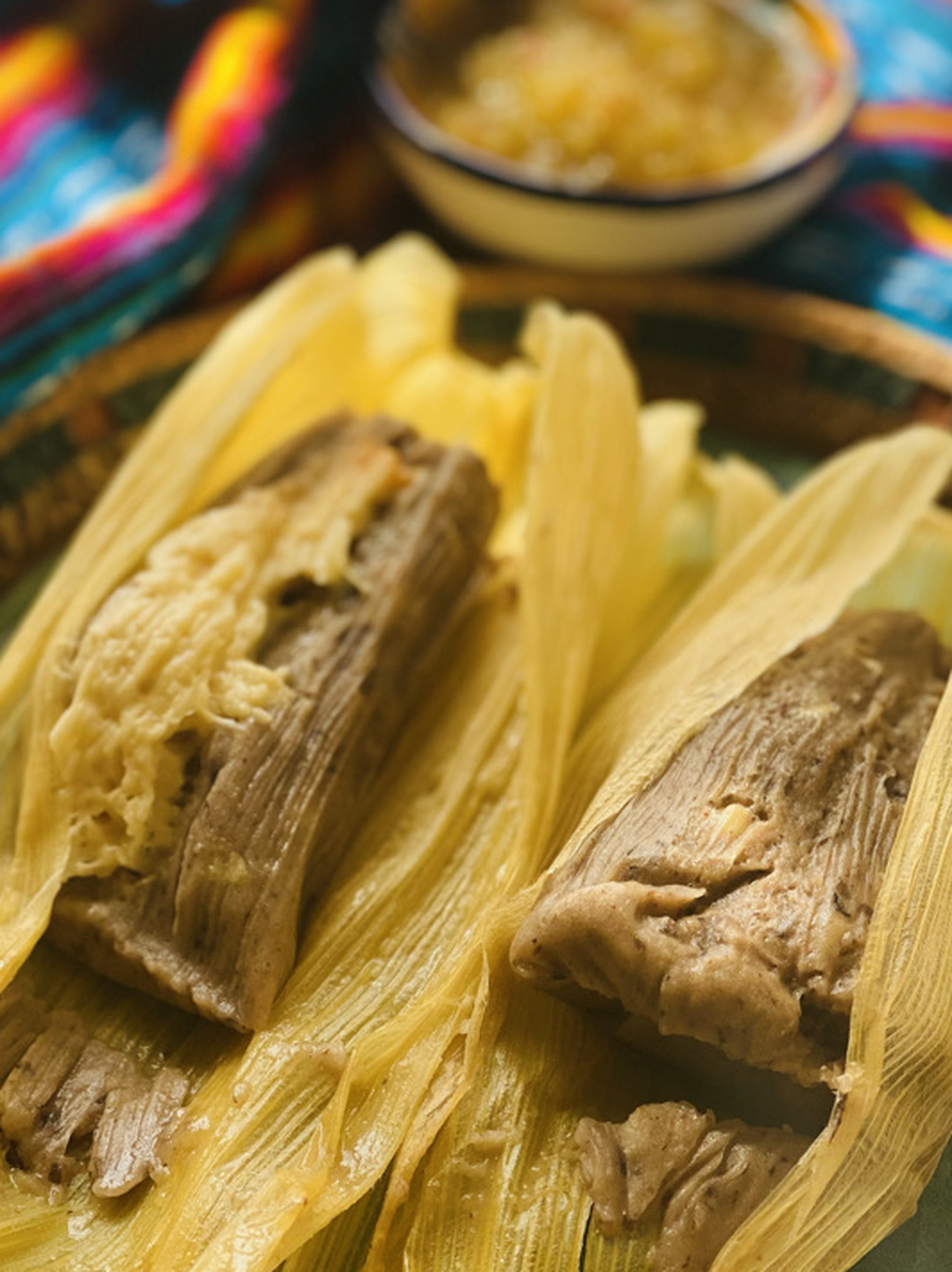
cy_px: 770
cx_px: 458
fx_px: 2752
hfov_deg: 19.6
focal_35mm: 75
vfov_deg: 25.9
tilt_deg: -48.0
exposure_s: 1/122
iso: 50
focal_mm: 6
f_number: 2
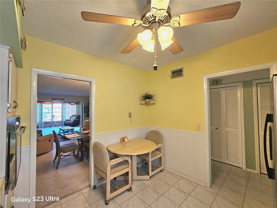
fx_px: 104
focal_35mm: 13
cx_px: 138
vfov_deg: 89.9
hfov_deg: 106.2
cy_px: 104
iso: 125
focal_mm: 2.2
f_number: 2.2
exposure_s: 1/60.2
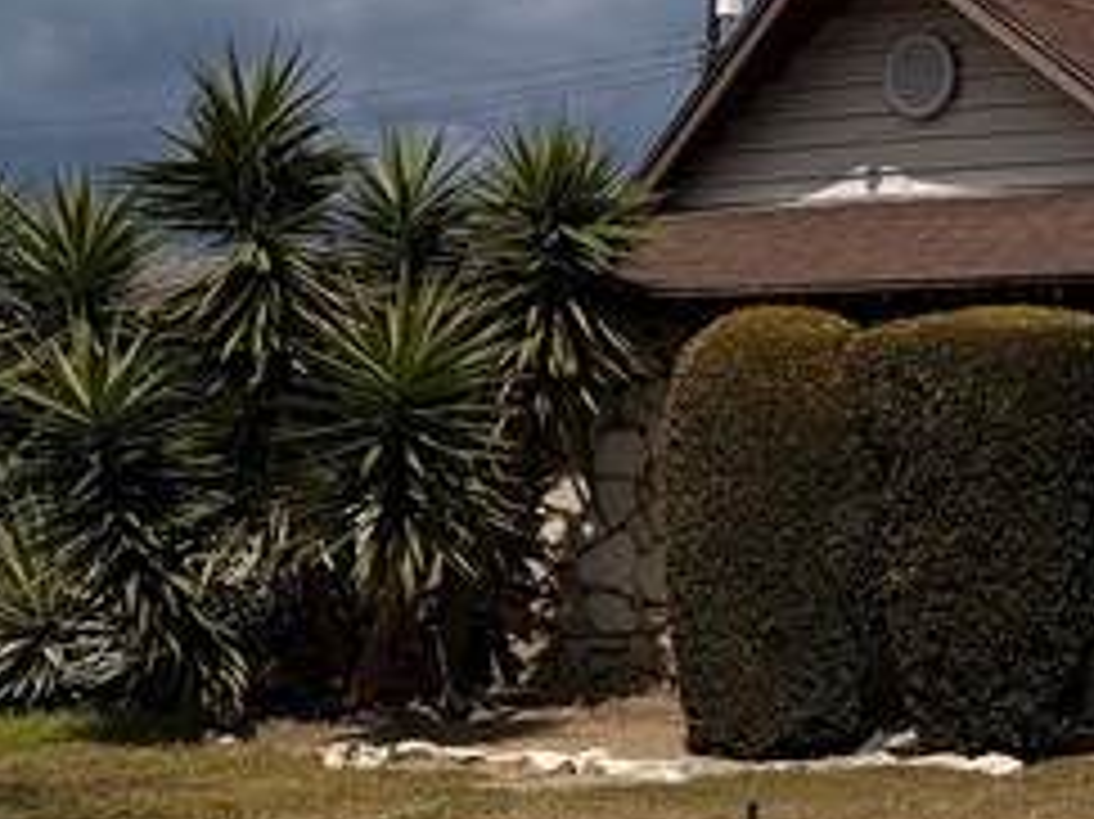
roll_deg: -0.1
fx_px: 3190
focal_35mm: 101
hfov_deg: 16.1
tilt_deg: +7.5
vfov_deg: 14.5
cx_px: 2035
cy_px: 162
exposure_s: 1/10309
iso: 80
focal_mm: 6.76
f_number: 1.78
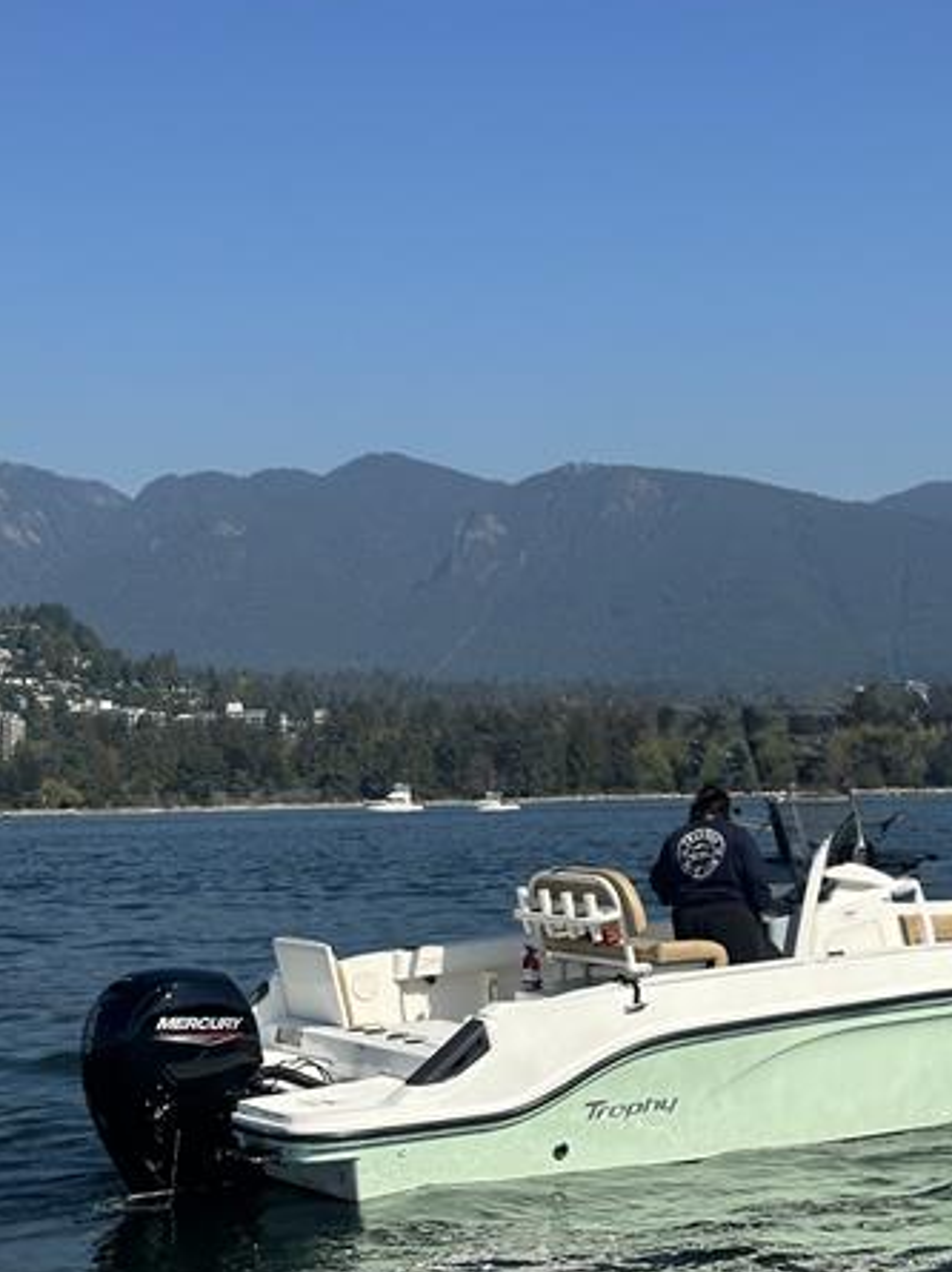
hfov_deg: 20.3
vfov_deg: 27.0
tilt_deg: +5.6
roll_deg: +0.5
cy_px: 596
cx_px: 709
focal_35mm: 72
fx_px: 2644
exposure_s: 1/5882
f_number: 1.78
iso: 64
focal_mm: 6.86
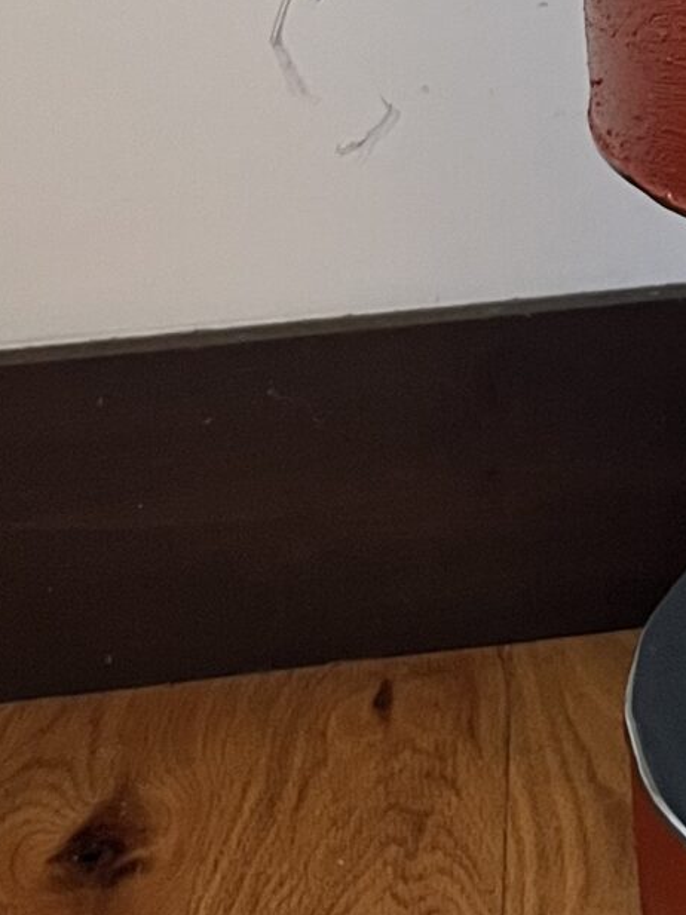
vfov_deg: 16.9
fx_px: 2854
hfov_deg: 13.0
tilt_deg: -9.6
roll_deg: +3.5
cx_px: 1011
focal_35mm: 108
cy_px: -340
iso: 160
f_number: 1.6
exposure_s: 1/60
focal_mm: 5.1
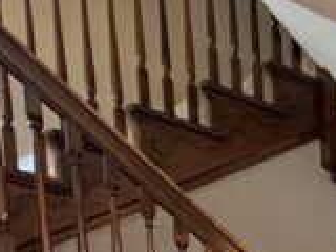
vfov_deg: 15.1
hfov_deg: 15.3
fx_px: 679
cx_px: 800
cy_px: 561
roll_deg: -2.5
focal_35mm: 70
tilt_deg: -8.9
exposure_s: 1/60
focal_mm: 2.22
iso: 250
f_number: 2.2
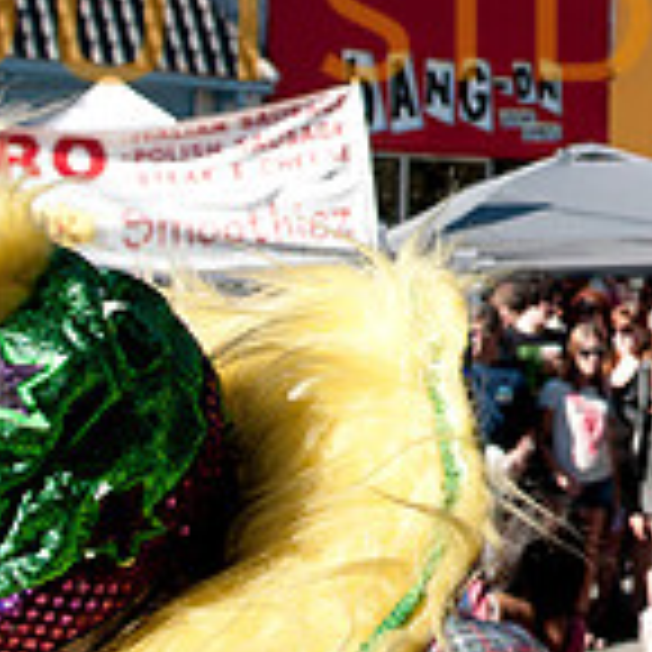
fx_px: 1848
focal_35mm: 87
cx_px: 845
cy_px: -11
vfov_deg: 19.4
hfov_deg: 18.6
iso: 200
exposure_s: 1/800
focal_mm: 17
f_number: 4
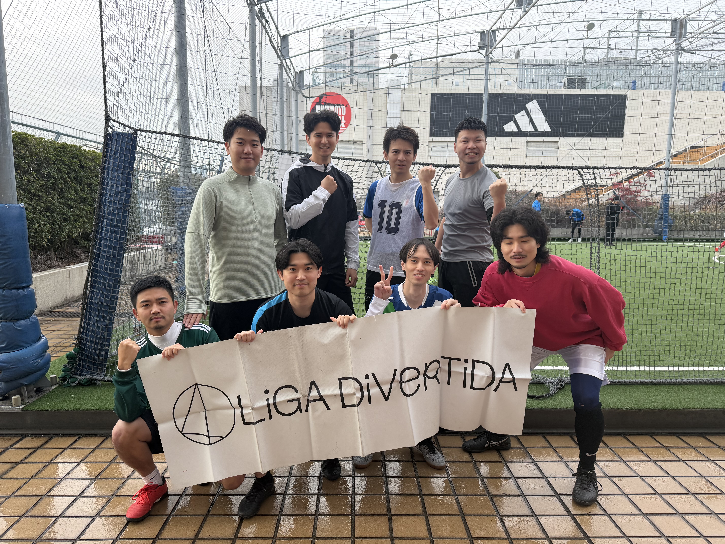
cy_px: 272
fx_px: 503
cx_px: 362
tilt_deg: -7.9
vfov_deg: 56.8
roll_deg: -0.6
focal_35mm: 24
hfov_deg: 71.6
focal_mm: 6.76
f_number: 1.78
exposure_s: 1/1292
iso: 100
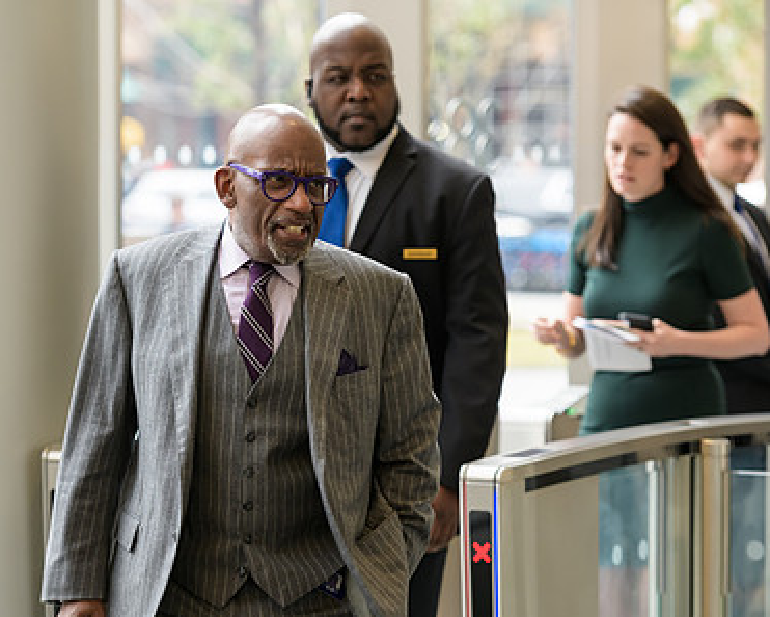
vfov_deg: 8.6
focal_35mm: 179
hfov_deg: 10.8
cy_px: 369
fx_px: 4080
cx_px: 318
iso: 400
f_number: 4
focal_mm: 122
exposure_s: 1/125
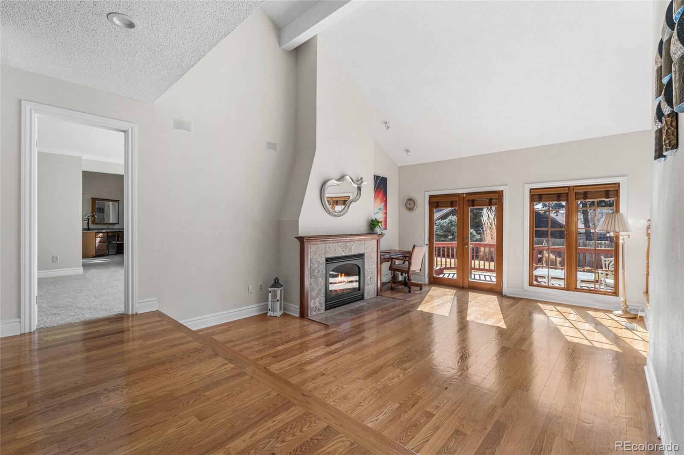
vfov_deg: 73.7
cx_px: 342
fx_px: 304
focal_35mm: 16
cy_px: 228
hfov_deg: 96.7
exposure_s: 1/8
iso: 100
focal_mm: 16
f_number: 8
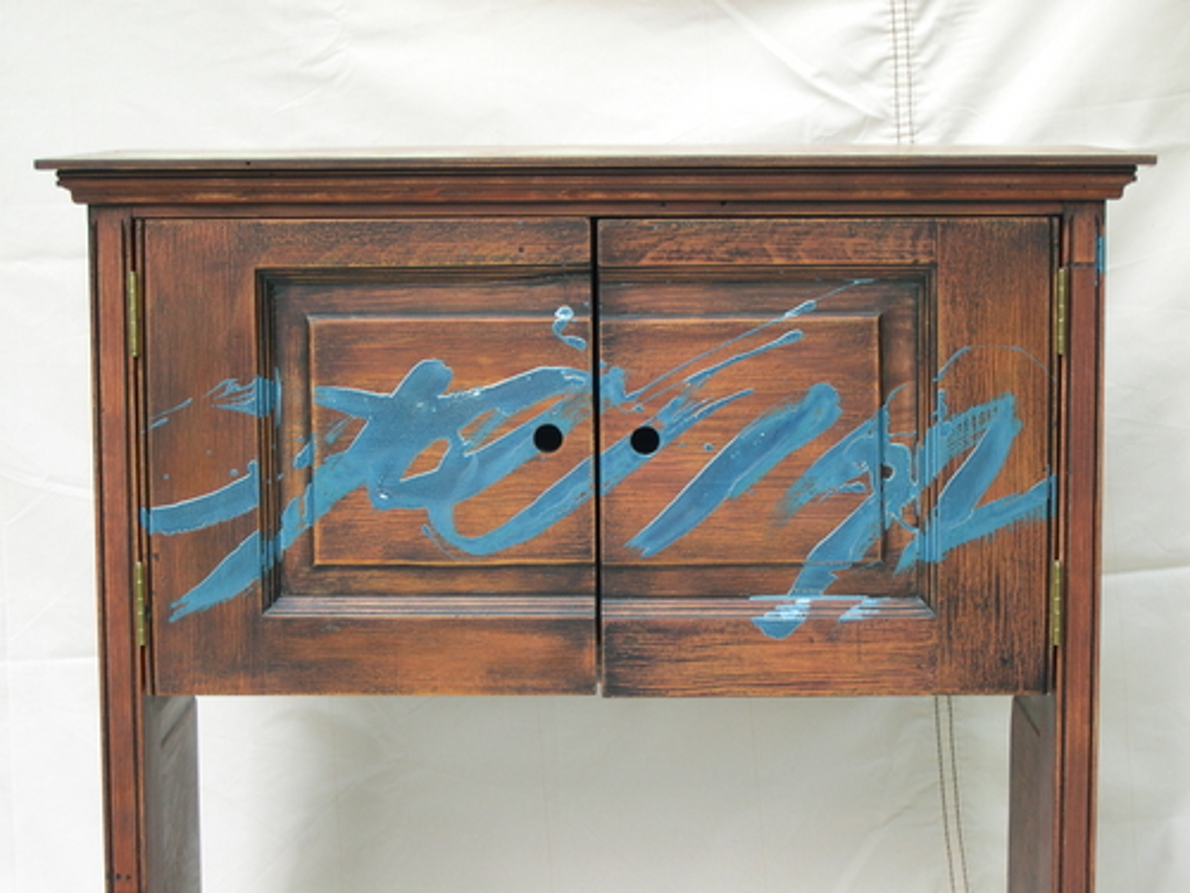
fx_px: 2819
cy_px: 446
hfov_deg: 23.8
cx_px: 595
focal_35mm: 82
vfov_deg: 18.0
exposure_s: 1/21.6
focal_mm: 17.4
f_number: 4.1
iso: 100
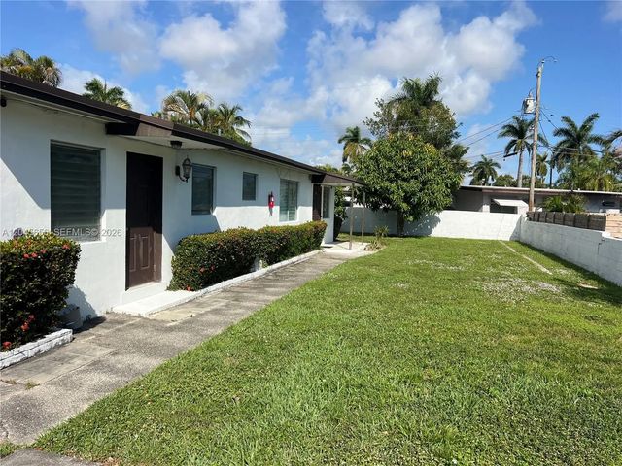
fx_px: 467
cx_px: 311
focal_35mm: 26
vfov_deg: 53.1
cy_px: 233
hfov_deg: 67.3
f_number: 1.5
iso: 50
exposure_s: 1/5587
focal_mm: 5.7
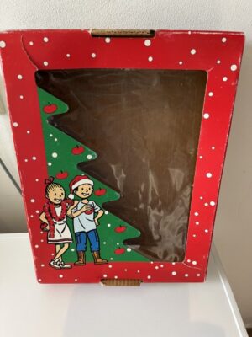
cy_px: 168
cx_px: 126
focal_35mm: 26
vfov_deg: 67.3
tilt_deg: -39.8
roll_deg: -0.1
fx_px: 252
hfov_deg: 53.1
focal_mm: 5.1
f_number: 1.6
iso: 160
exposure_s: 1/50
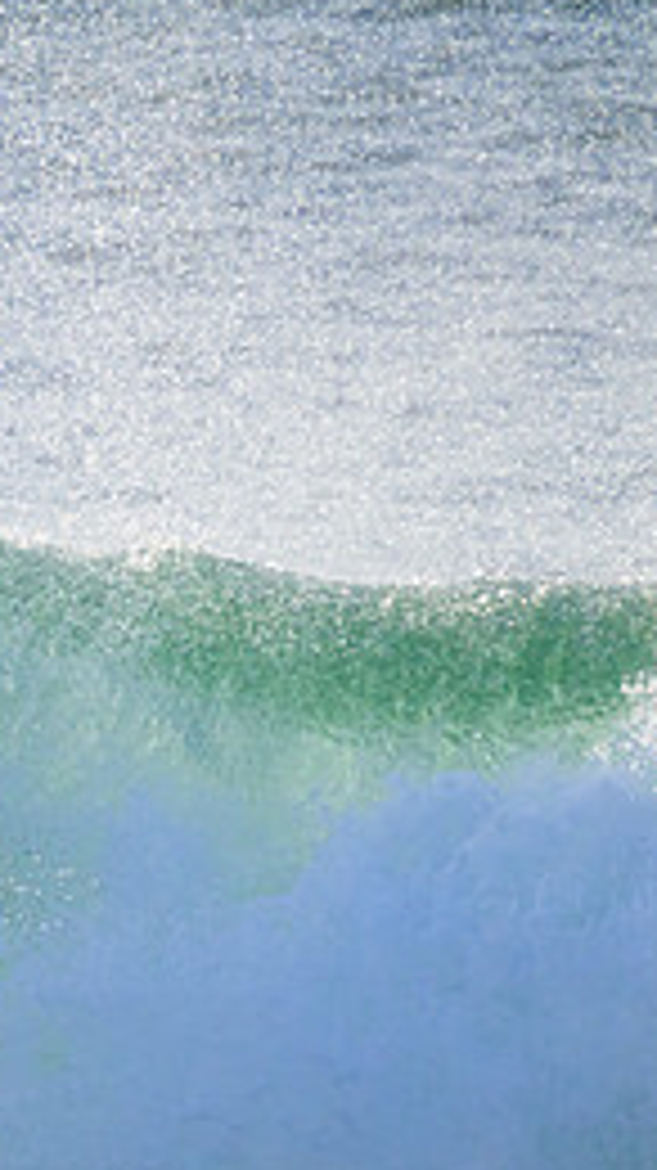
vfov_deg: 1.2
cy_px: 736
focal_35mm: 1870
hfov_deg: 0.6
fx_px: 57991
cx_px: -634
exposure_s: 1/2000
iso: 1600
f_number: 11
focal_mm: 800
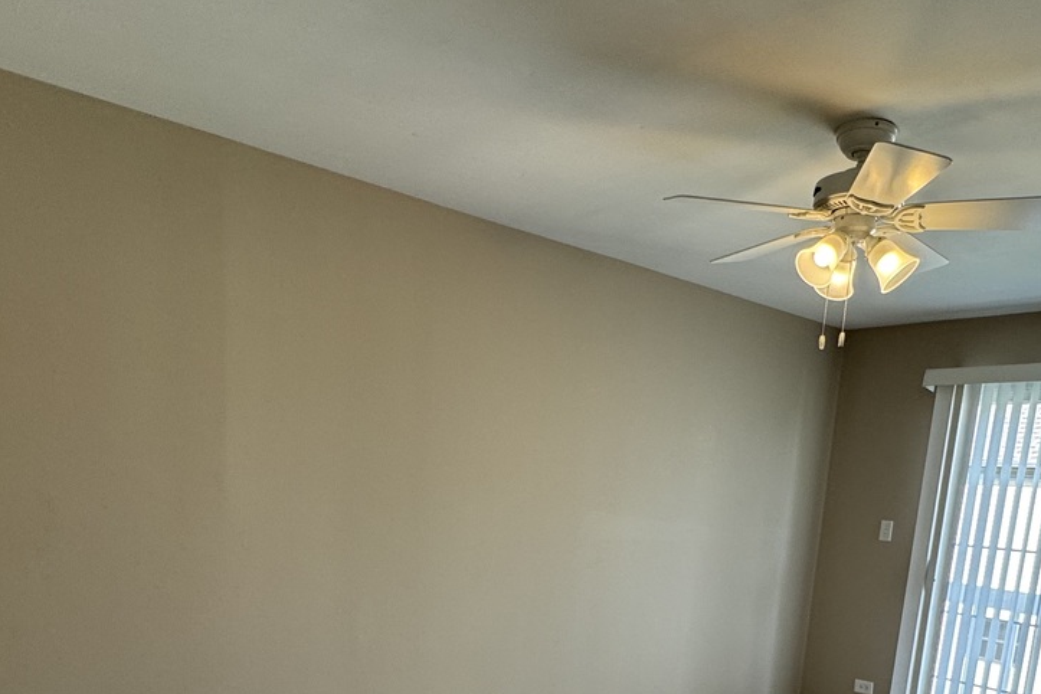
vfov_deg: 40.6
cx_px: 585
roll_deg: -4.2
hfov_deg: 63.4
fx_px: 839
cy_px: 658
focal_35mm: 29
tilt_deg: -11.2
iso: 125
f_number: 2.2
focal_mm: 2.22
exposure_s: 1/120
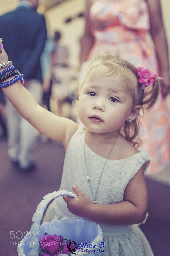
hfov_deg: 29.8
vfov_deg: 43.6
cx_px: 85
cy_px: 128
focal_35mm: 45
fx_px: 319
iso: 320
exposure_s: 1/1600
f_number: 1.6
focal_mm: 30
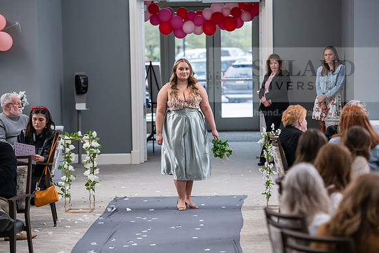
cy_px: 126
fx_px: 1369
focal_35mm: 130
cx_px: 190
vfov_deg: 10.6
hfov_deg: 15.8
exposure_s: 1/200
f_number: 3.5
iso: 1600
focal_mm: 130
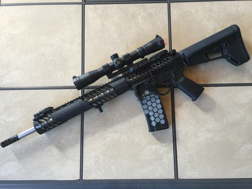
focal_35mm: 29
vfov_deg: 48.2
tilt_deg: -83.4
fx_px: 211
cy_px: 94
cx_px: 126
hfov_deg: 61.7
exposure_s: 1/30
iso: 32
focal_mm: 4.15
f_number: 2.2
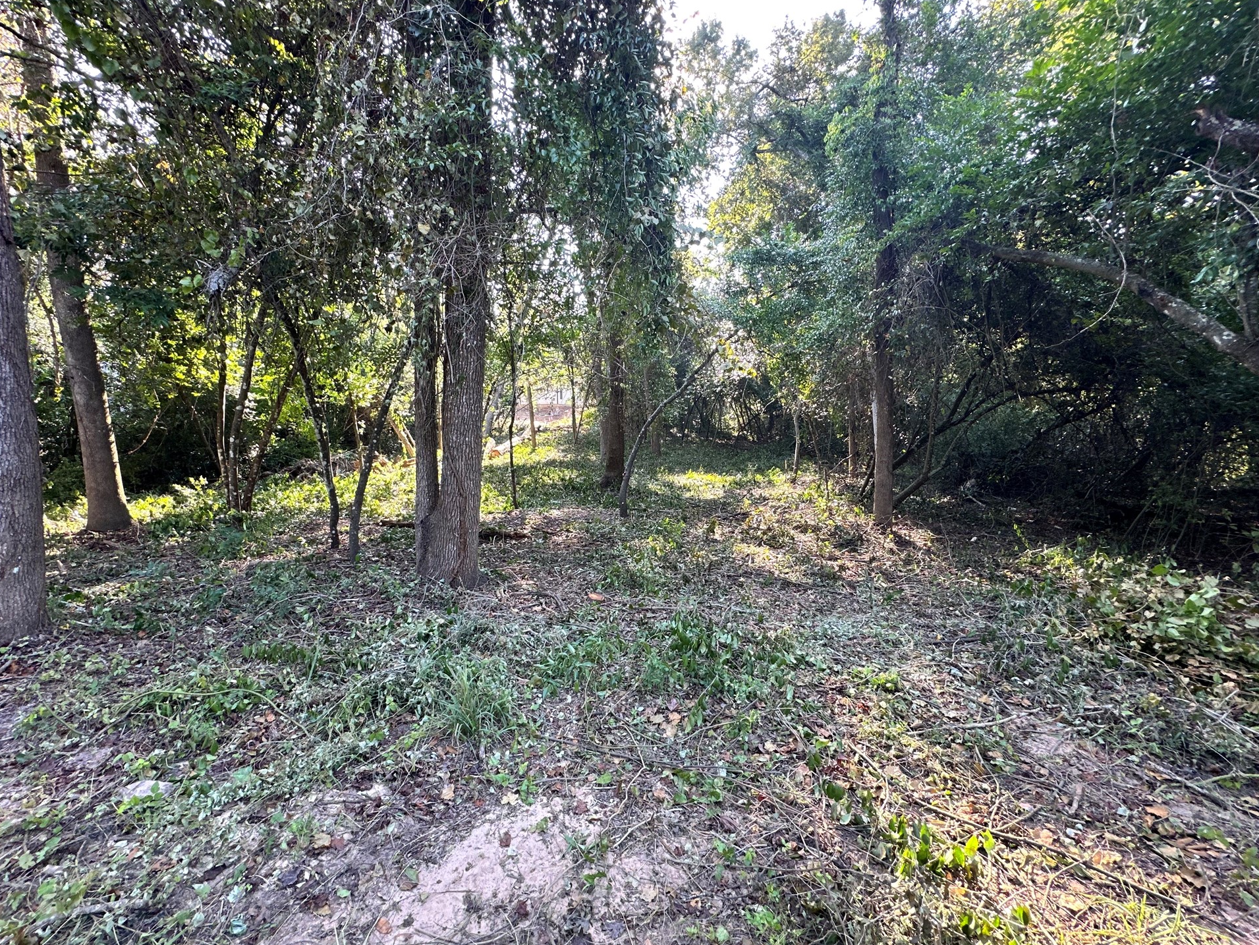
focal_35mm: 15
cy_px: 455
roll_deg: +0.7
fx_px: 546
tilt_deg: -4.4
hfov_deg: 98.1
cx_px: 615
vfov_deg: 81.7
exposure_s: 1/99
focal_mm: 2.22
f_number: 2.2
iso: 80
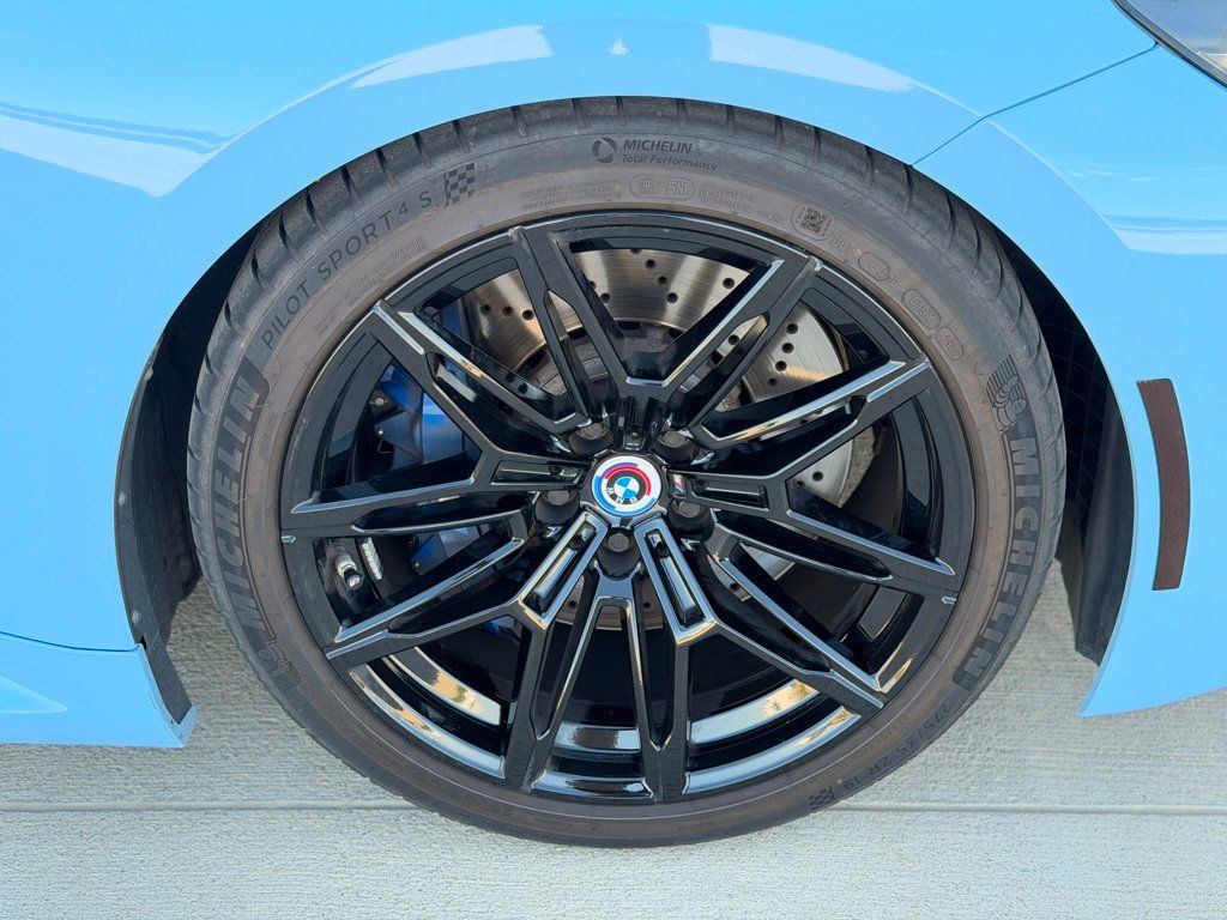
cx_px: 614
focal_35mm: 48
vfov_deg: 30.3
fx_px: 1701
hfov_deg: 39.7
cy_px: 460
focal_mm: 6.76
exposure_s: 1/240
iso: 200
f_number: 1.78
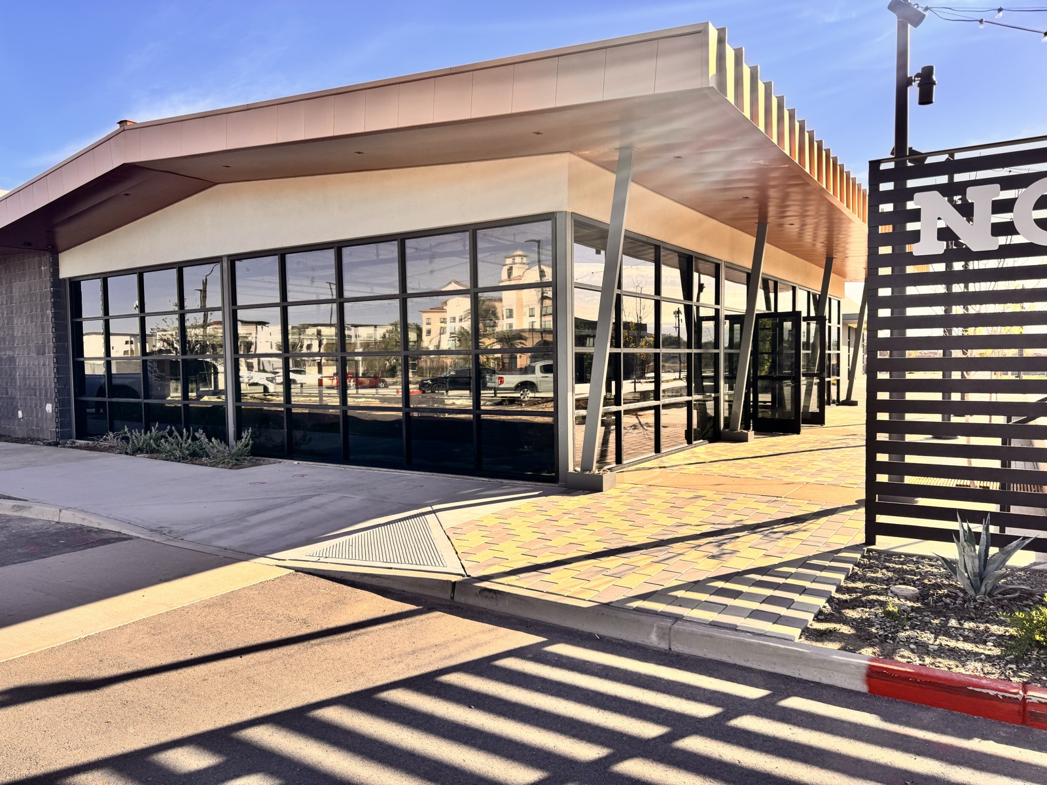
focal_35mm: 24
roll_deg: +0.7
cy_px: 392
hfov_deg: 71.6
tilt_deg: -3.4
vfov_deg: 56.8
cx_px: 524
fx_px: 726
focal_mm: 6.76
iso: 80
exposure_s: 1/2506
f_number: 1.78
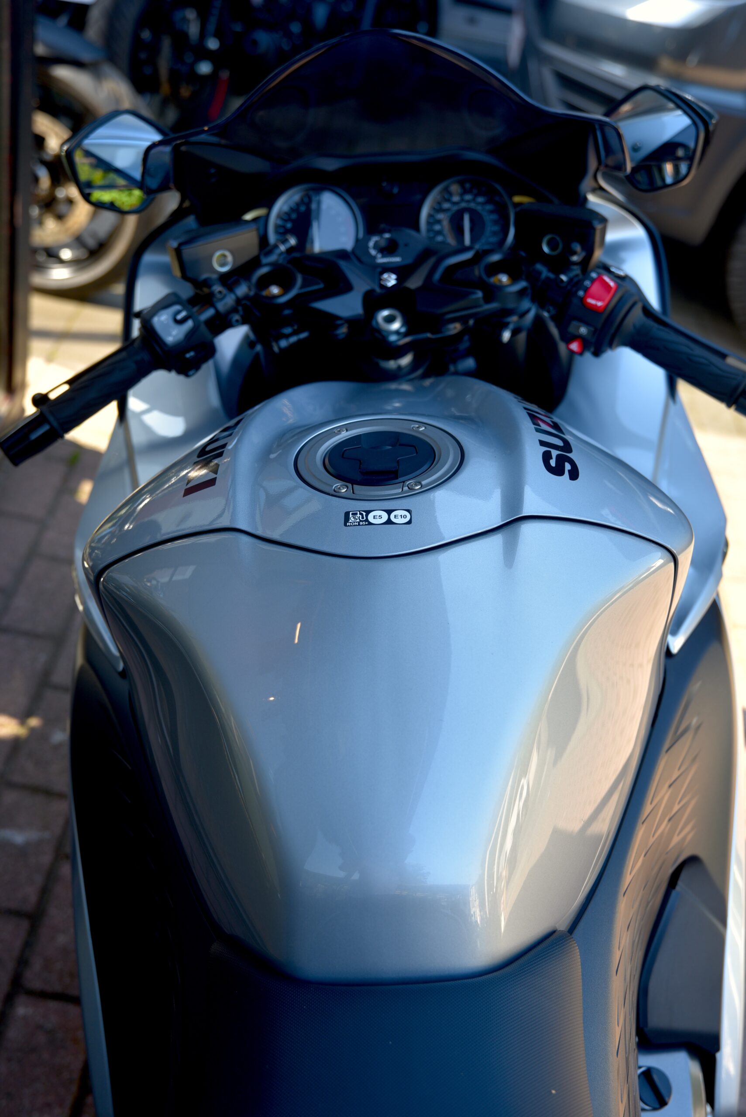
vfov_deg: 42.7
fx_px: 1428
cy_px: 558
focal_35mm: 46
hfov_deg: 29.3
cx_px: 373
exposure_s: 1/80
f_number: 4.5
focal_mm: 46
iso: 100
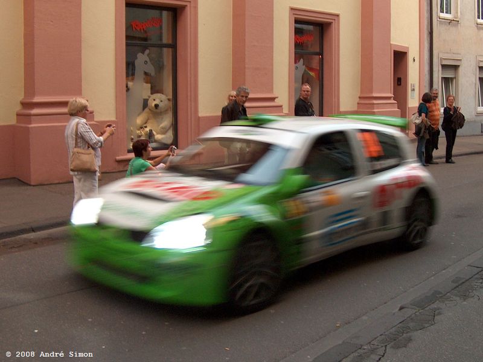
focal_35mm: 37
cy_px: 181
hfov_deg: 50.1
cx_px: 242
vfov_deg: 38.7
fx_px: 516
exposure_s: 1/31.8
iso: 200
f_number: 2.8
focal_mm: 7.6
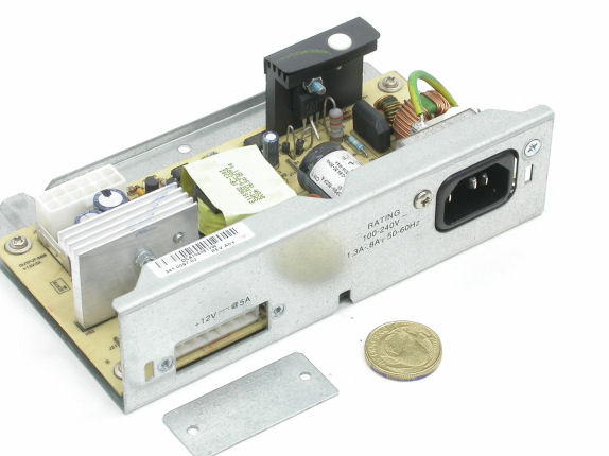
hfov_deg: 15.6
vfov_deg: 11.8
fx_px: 2216
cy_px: 239
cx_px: 289
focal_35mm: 126
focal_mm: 23.5
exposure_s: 1/15.5
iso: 100
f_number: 7.6
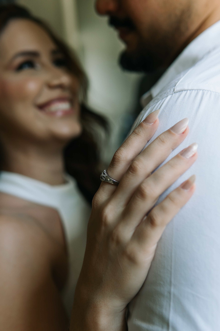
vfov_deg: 43.6
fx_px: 412
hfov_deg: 29.9
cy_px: 166
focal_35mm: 45
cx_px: 110
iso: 200
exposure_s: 1/125
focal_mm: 30
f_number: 2.5
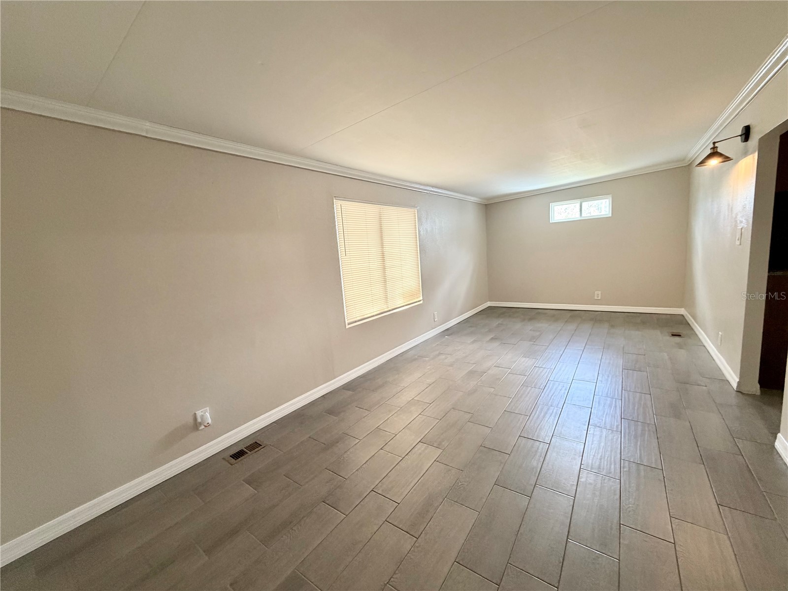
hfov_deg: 102.1
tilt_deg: -6.1
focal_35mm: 14
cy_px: 296
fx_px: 319
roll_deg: +6.1
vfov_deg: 85.7
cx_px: 394
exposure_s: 1/60
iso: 320
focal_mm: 2.22
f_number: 2.2
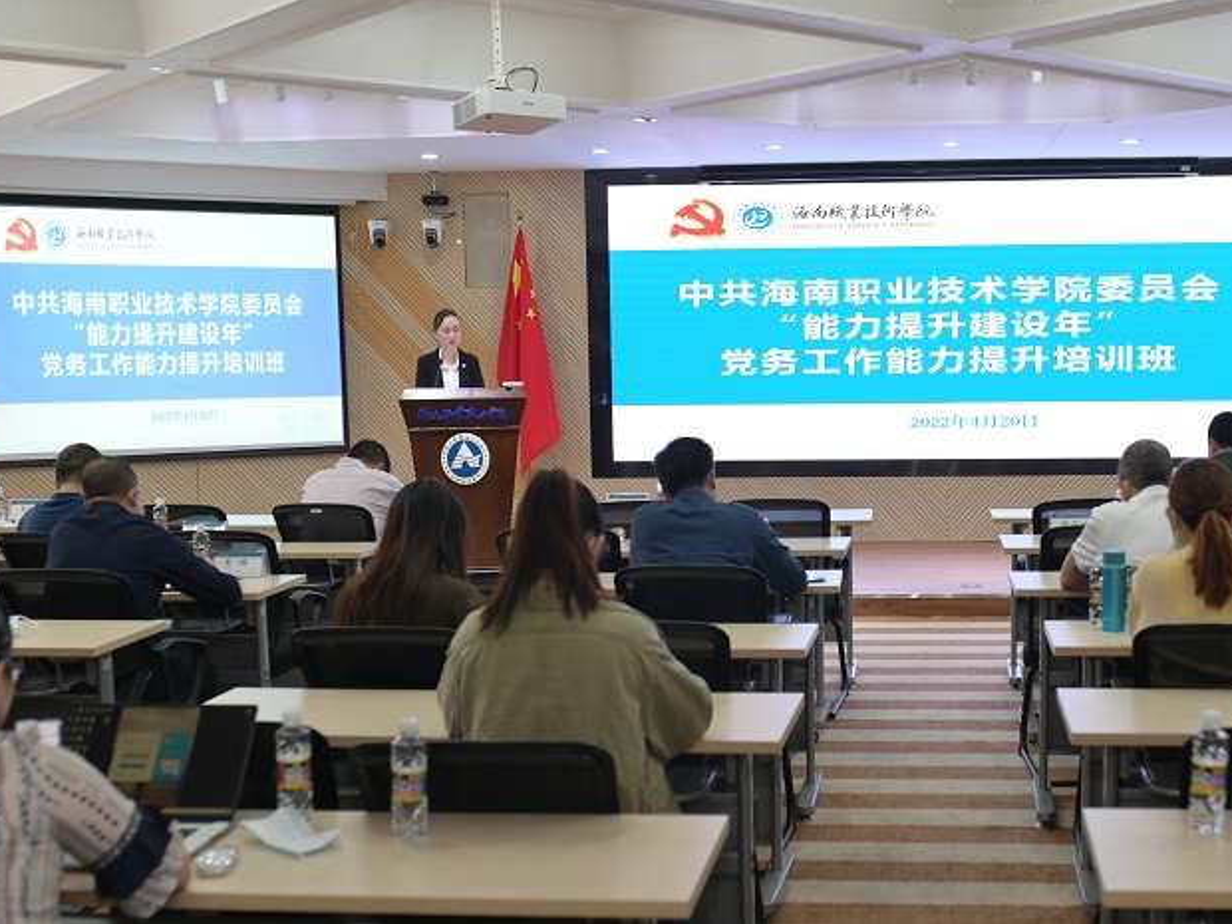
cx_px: 638
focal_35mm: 38
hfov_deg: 49.0
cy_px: 461
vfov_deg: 37.7
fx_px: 1352
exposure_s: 1/125
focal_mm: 35
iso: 720
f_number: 4
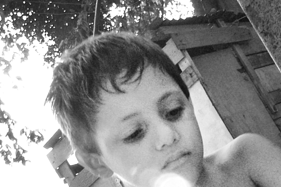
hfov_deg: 17.6
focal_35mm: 114
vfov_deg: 11.7
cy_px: 244
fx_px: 889
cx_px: 261
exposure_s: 1/100
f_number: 6.3
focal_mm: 24
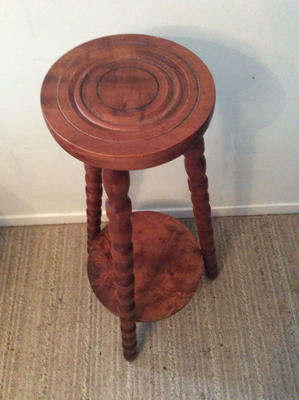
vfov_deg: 56.9
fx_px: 370
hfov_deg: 44.1
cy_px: 200
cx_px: 150
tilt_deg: -59.7
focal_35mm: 32
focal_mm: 3.3
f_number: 2.4
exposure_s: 1/17
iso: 320
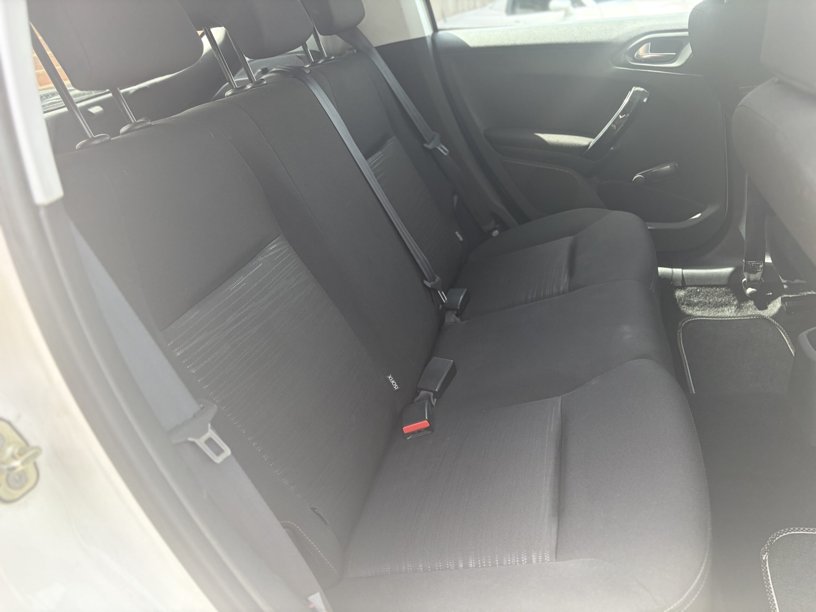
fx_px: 613
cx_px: 408
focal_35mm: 26
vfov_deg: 53.1
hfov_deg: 67.3
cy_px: 306
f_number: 1.6
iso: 80
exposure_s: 1/198
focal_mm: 5.96
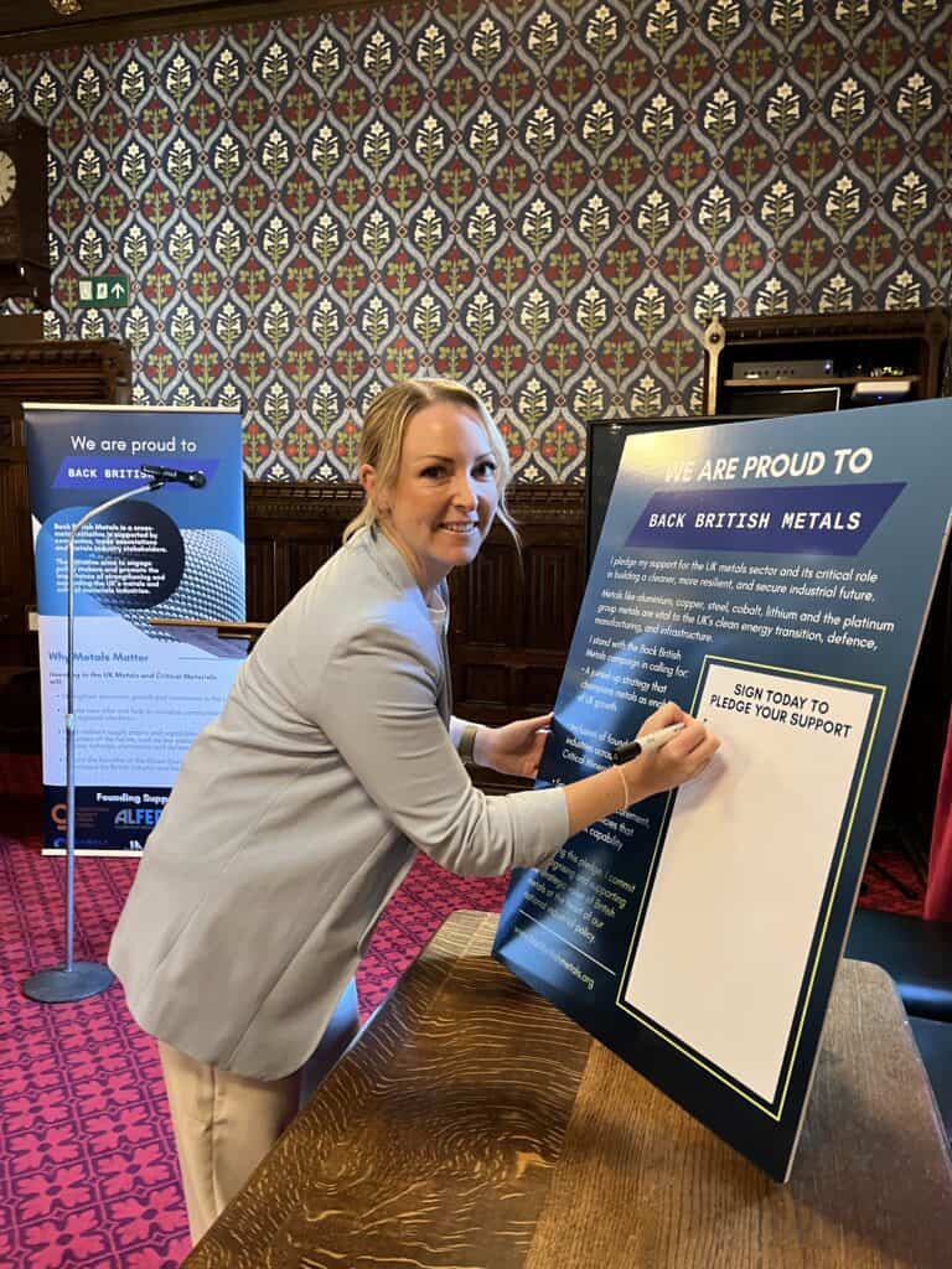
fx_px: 953
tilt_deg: -3.9
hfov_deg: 53.1
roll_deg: +0.1
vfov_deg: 67.3
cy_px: 634
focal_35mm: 26
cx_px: 476
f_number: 1.6
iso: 640
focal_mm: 5.1
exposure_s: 1/33
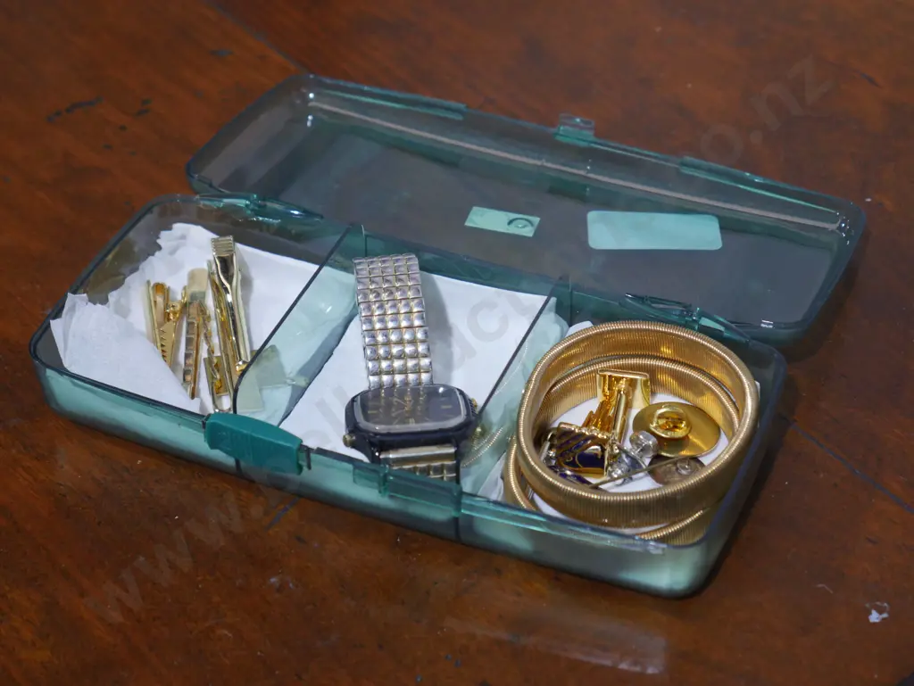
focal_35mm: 78
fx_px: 2060
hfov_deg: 25.0
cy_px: 343
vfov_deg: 18.9
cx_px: 457
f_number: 5.6
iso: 1000
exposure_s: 1/100
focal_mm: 39
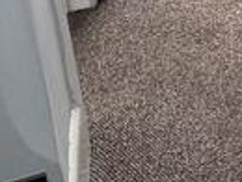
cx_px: 596
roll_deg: -0.9
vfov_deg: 11.9
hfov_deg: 13.1
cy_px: -195
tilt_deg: -13.4
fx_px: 770
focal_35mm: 110
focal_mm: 2.22
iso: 125
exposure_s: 1/121
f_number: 2.2
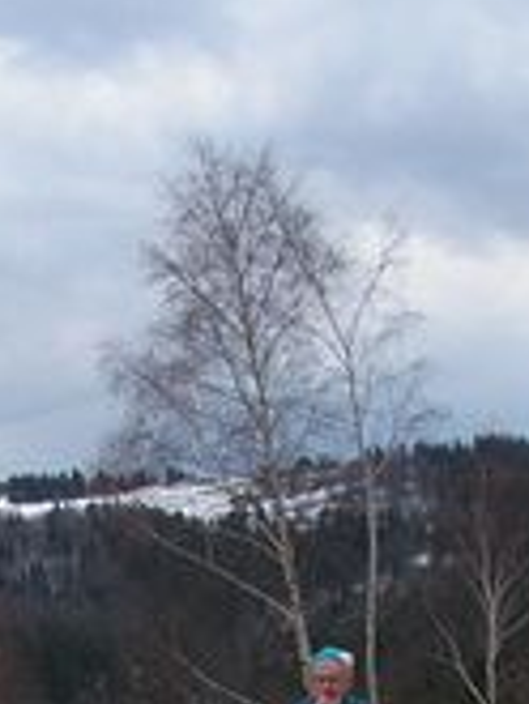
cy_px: 789
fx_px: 1994
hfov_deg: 15.0
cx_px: 87
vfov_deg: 19.1
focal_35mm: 98
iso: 50
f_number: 3.2
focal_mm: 6
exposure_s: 1/200
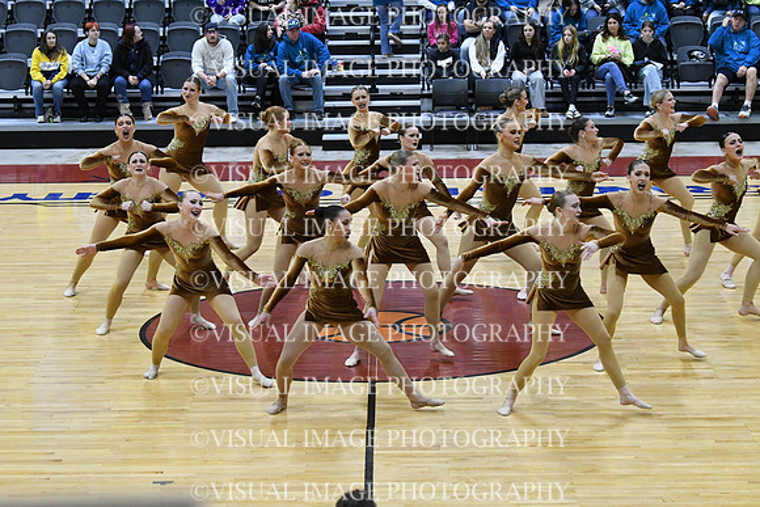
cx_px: 380
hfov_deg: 19.5
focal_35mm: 105
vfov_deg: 13.0
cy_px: 254
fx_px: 2217
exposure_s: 1/400
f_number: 4
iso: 5000
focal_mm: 70
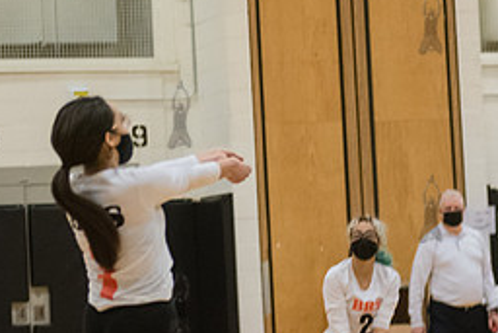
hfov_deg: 11.3
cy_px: 114
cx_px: 179
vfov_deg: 7.6
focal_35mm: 181
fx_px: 2505
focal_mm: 80
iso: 5000
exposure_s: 1/400
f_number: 3.2
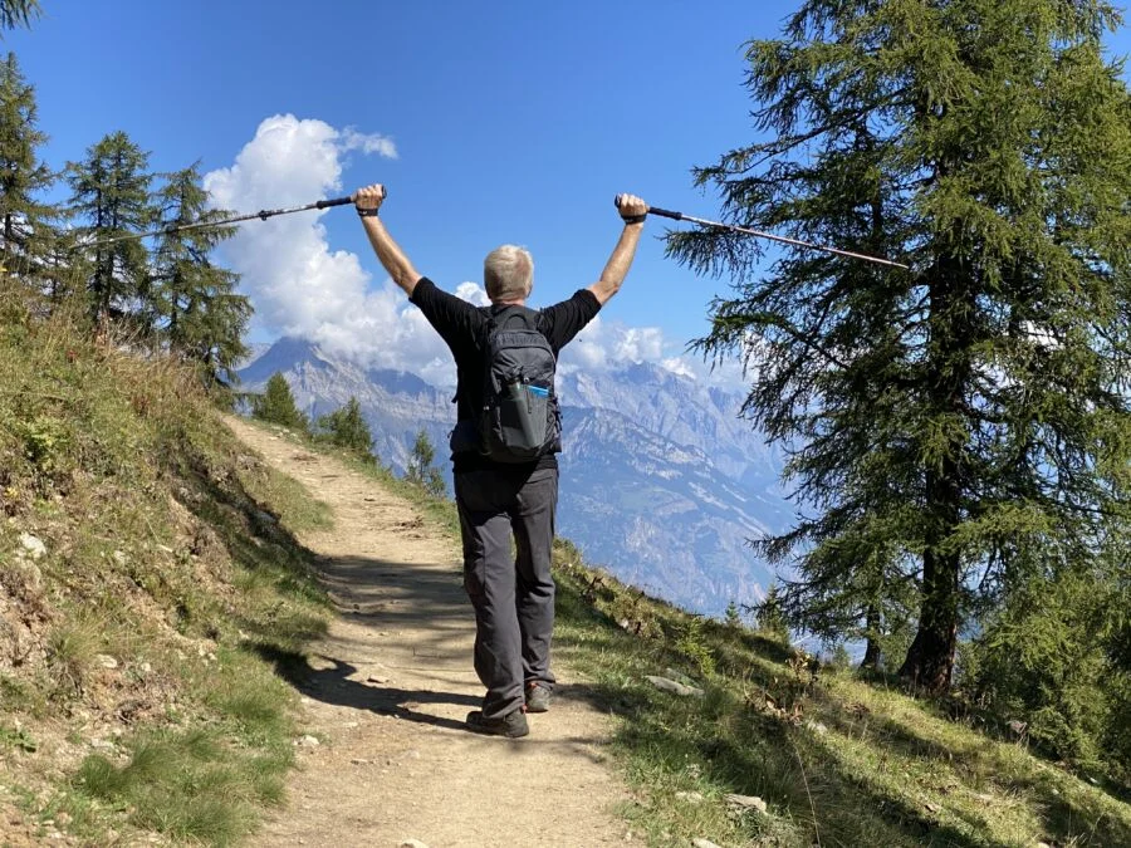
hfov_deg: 36.8
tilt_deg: -0.5
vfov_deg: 28.0
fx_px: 1699
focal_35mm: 52
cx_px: 566
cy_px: 424
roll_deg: +0.4
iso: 20
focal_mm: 6
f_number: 2
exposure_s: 1/1261
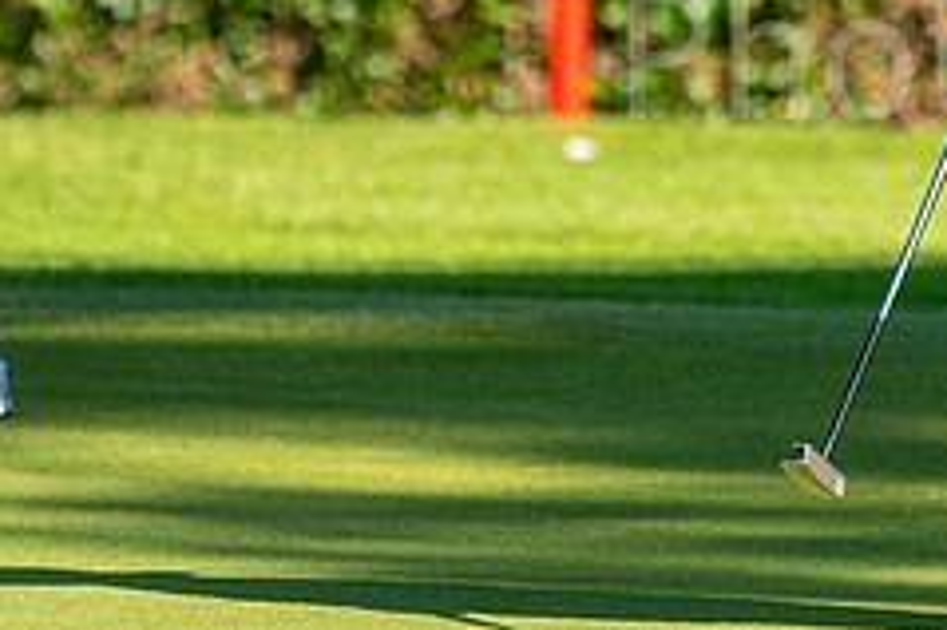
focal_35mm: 1093
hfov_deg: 1.9
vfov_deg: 1.3
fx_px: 28731
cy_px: -131
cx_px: 1141
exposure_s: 1/2500
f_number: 5
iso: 320
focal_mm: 300
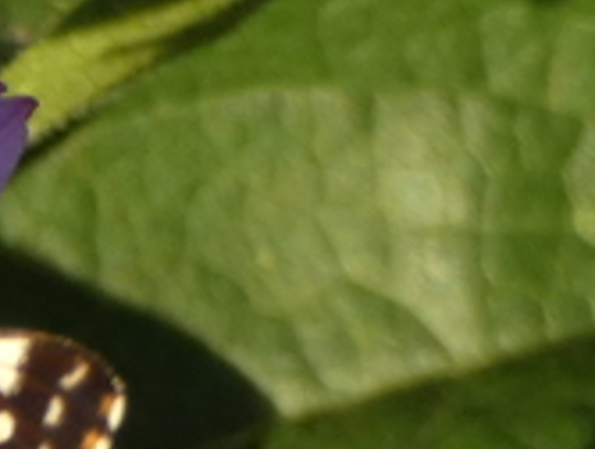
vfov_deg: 1.5
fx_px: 17553
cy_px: 873
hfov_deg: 1.9
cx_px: -686
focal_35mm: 1019
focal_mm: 35.8
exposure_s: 1/80
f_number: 5.5
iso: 100
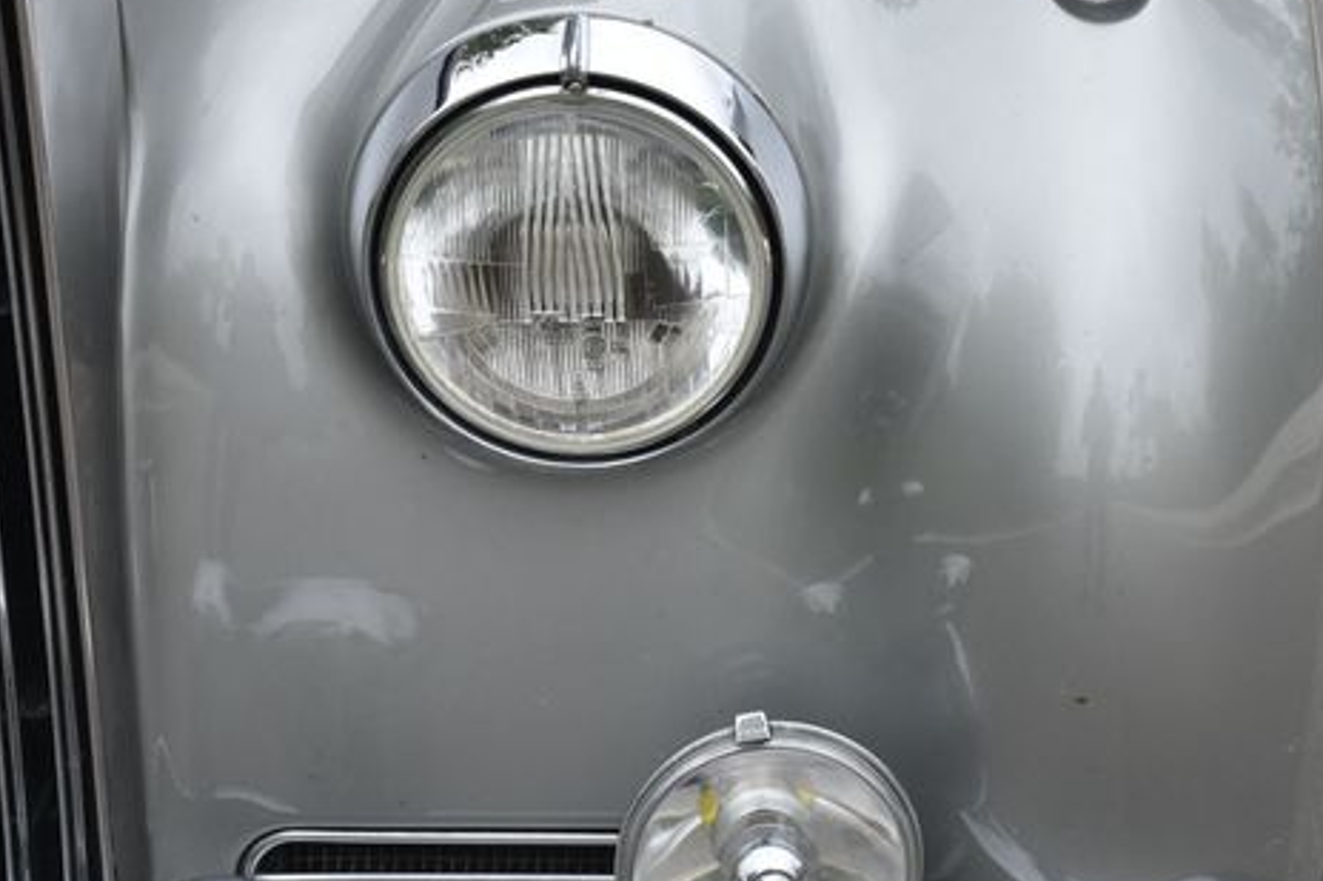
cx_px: 878
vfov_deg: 15.7
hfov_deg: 23.3
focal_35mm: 87
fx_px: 3196
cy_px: 476
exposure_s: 1/320
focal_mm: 42
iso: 800
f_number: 8
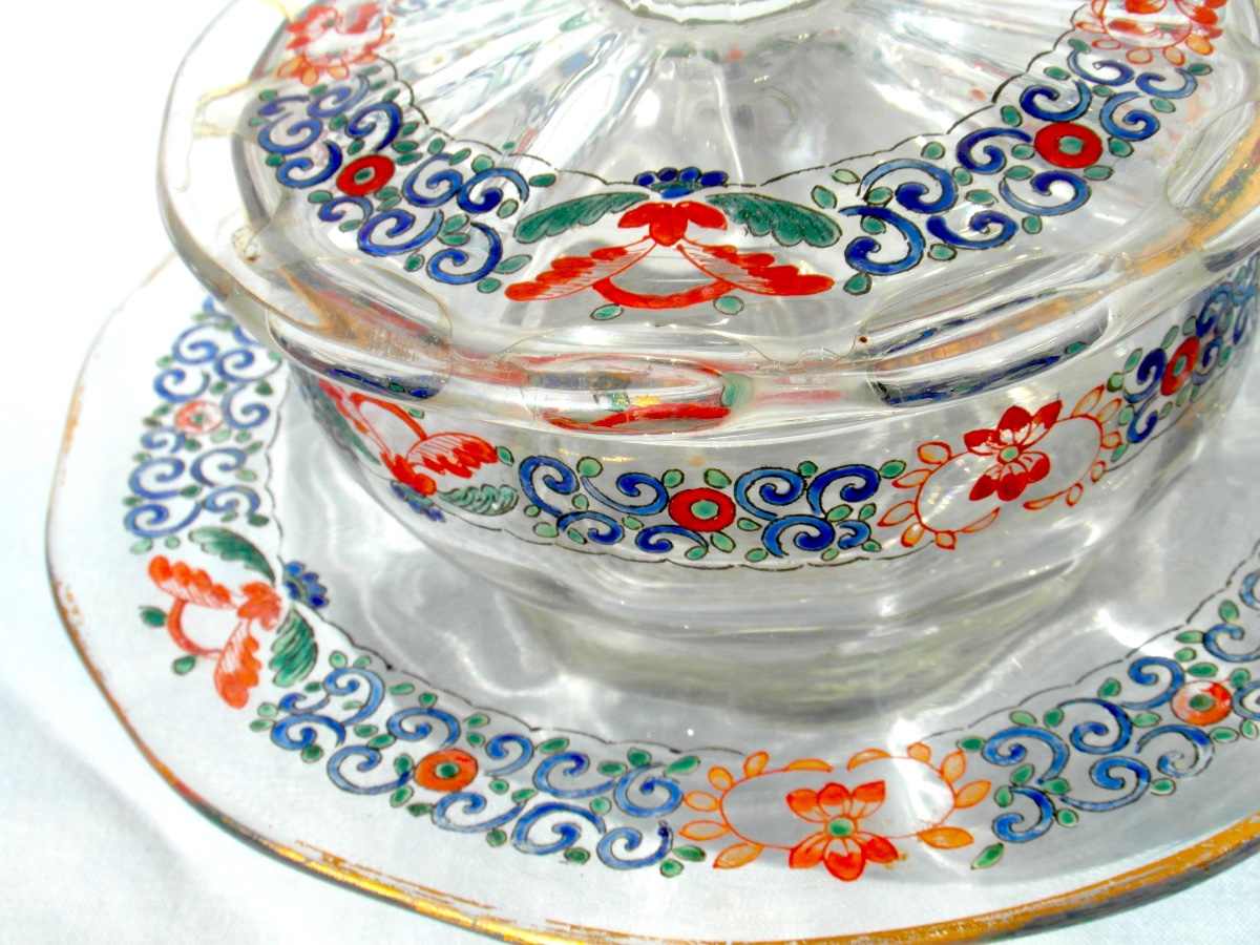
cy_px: 472
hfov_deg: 31.2
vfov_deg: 23.7
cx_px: 630
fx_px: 2257
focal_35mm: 62
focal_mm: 10.2
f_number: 6
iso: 80
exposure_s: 1/500
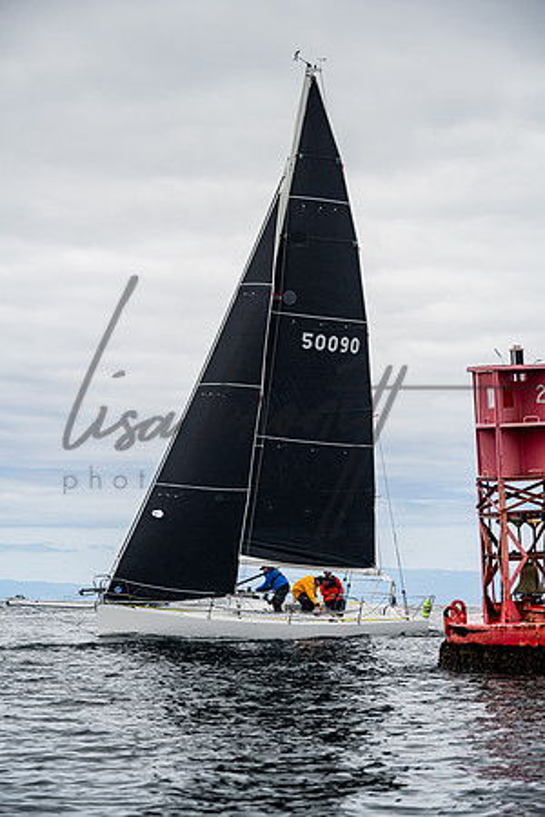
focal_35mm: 105
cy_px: 408
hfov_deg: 13.0
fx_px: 2384
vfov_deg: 19.5
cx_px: 272
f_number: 7.1
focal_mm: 105
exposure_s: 1/1600
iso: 640
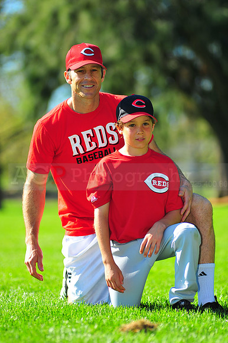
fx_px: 1712
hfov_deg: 7.6
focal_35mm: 180
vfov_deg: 11.4
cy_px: 172
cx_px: 114
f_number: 3.5
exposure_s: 1/1000
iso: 200
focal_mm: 180
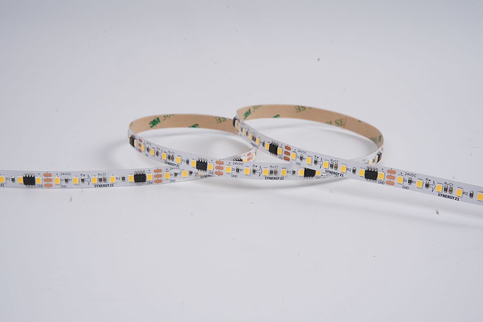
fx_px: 838
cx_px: 242
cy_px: 161
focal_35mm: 62
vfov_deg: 21.7
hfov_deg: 32.1
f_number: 16
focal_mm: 62.5
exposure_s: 1/125
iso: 100
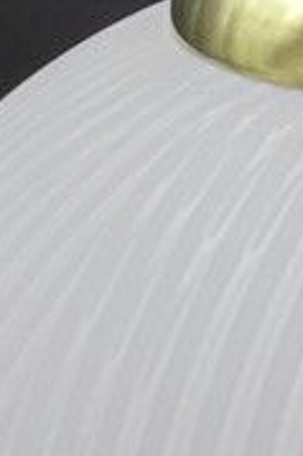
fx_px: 1720
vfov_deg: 14.2
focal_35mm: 136
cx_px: 564
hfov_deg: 9.5
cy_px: -206
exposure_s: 1/60
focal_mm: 4.6
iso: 100
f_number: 3.5
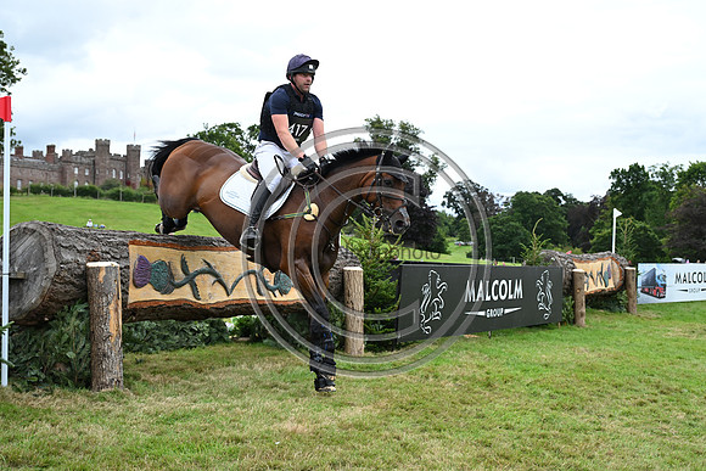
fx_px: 981
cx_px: 353
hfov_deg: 39.6
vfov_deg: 27.0
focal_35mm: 50
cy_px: 236
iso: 1000
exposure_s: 1/1250
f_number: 5.6
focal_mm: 50
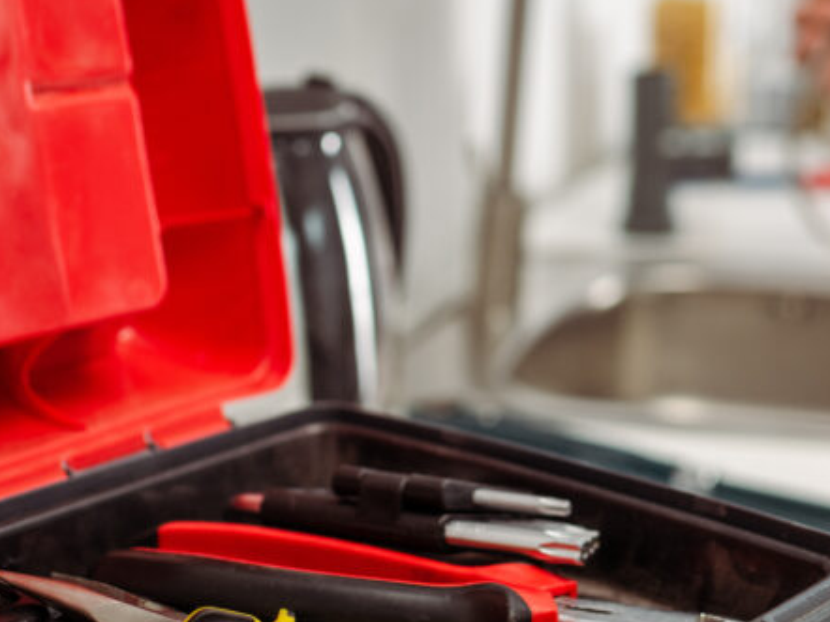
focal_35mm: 78
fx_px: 1869
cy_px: 170
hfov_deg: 24.8
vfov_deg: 18.8
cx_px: 595
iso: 100
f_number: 3.2
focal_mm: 35
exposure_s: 1/200
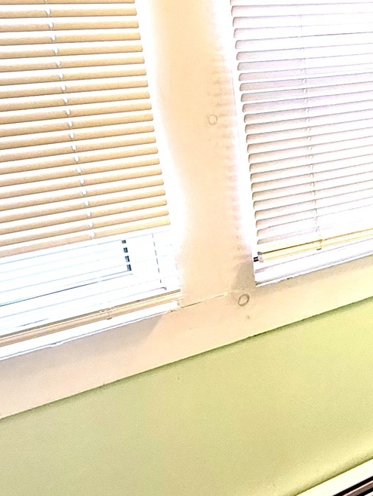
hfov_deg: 27.8
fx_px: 704
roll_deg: +2.7
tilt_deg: -19.7
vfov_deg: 38.9
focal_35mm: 49
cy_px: 260
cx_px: 383
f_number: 2.2
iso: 200
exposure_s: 1/120
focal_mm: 2.22
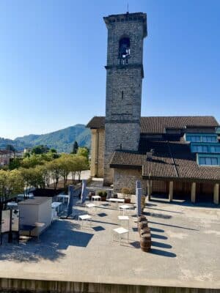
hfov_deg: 56.8
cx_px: 110
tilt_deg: +0.2
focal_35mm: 24
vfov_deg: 71.6
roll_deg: -1.3
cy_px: 146
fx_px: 203
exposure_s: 1/4975
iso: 80
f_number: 1.78
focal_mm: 6.76
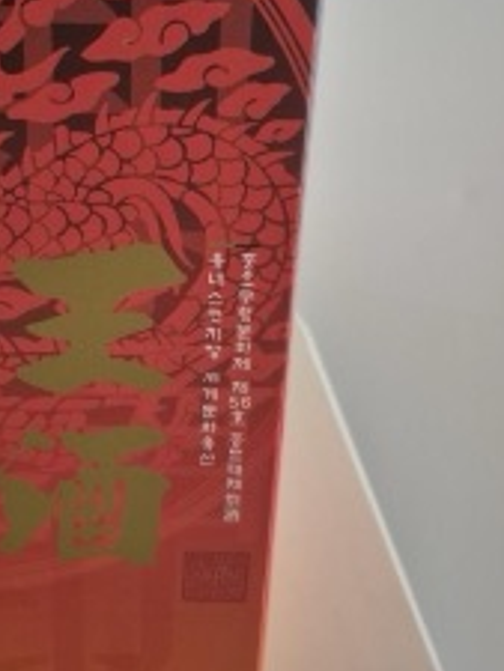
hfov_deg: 29.5
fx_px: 950
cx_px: 173
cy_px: 242
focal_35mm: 49
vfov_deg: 38.6
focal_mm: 5.4
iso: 800
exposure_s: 1/60
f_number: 1.8
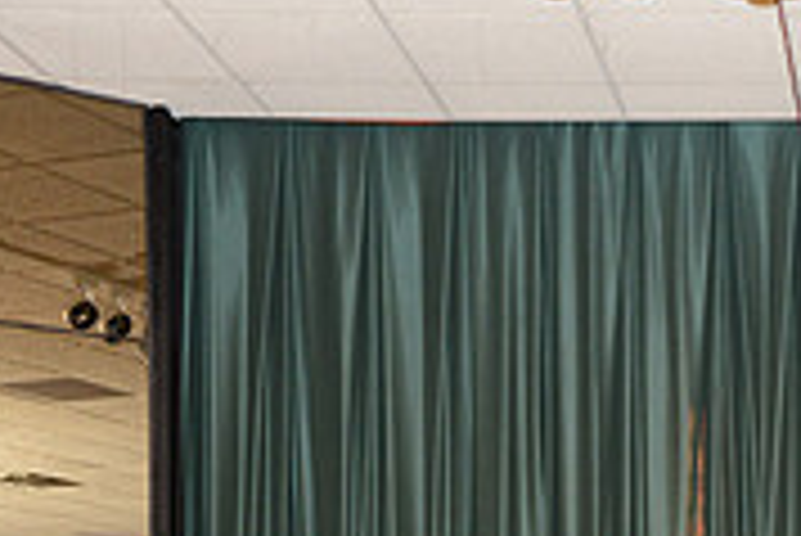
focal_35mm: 101
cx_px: 896
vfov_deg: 13.0
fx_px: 2249
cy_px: 754
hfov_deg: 19.3
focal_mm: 31
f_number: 5.6
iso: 2000
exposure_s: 1/60
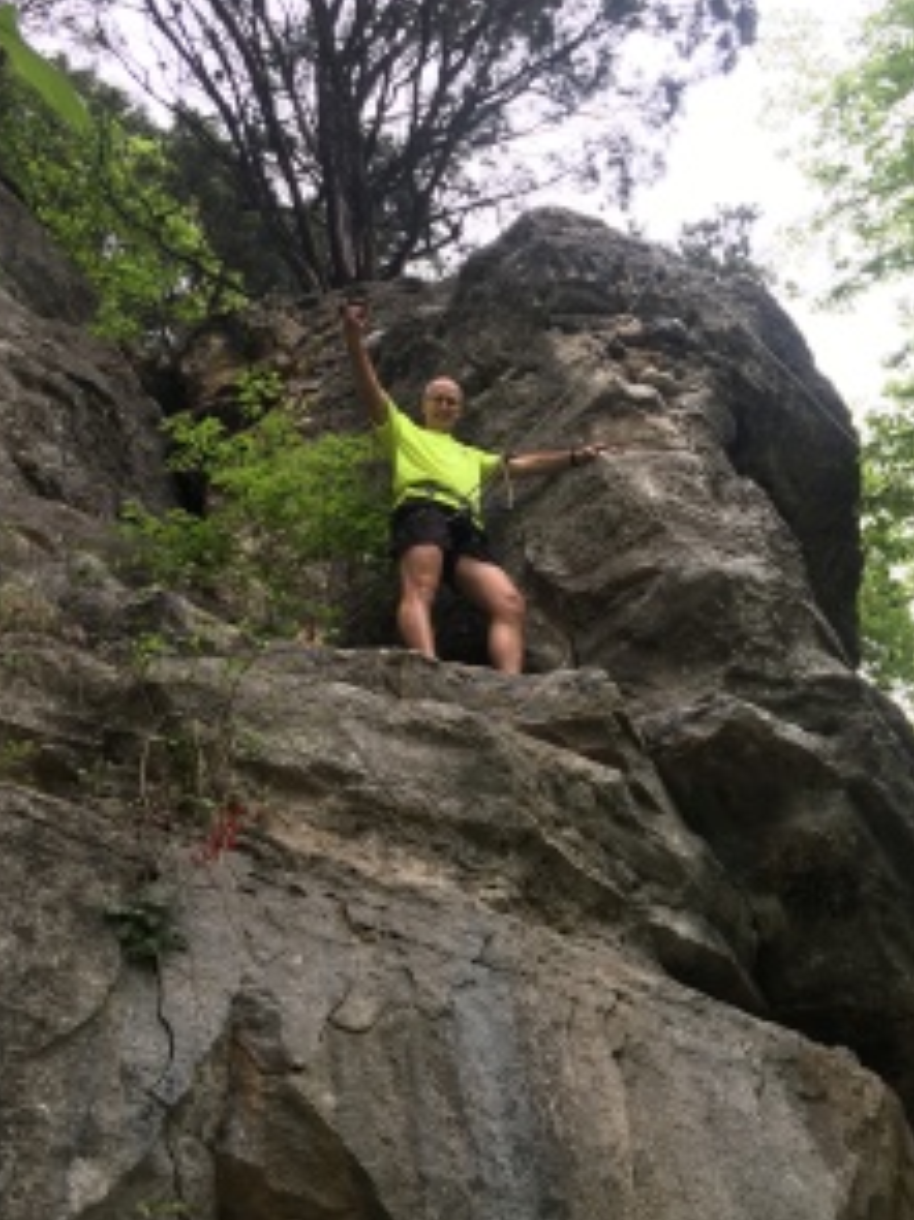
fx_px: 1268
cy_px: 562
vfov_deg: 51.3
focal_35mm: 36
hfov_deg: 39.6
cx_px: 438
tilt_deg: +49.3
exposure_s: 1/120
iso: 25
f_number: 2.2
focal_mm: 4.15
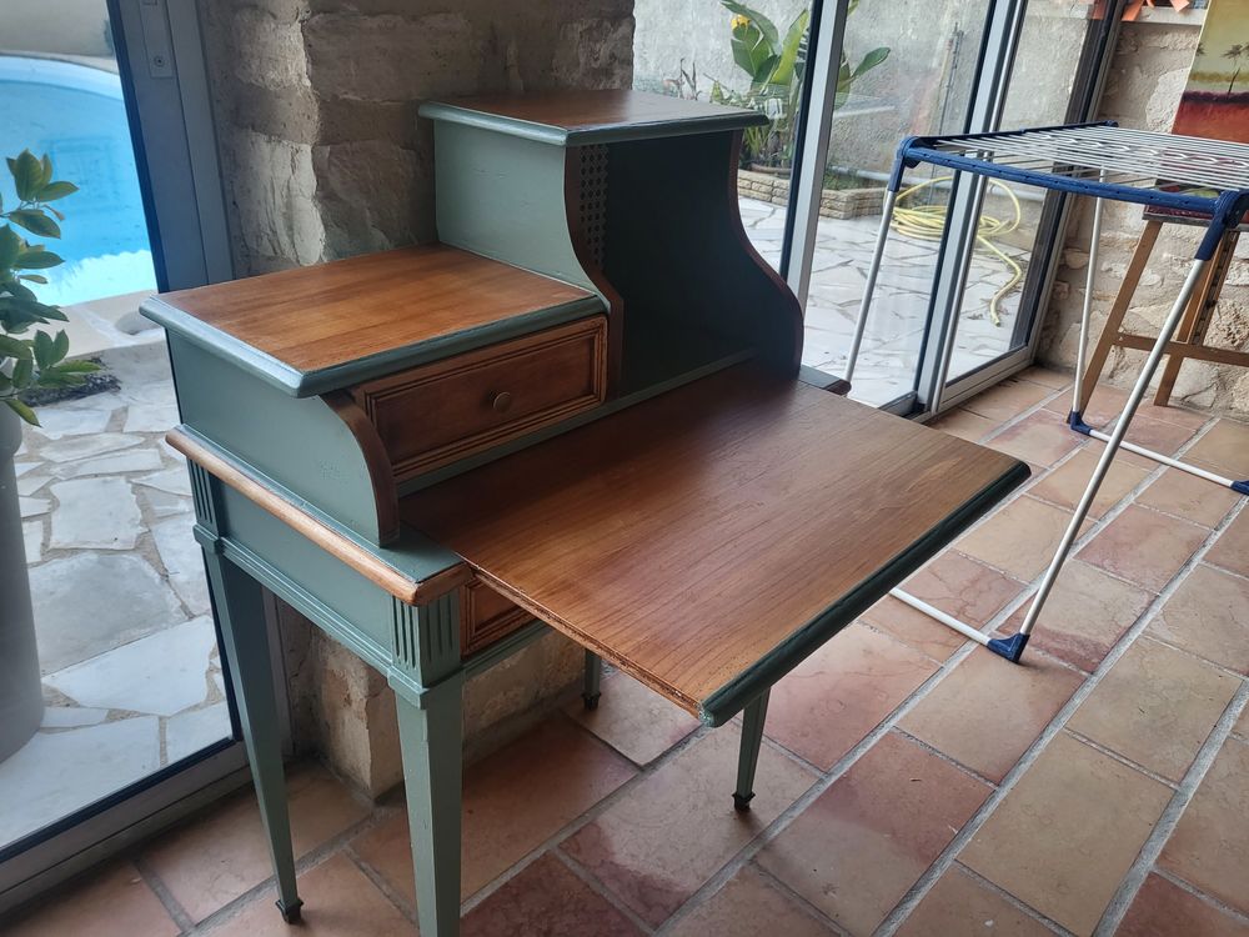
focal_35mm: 26
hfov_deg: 67.3
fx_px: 938
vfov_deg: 53.1
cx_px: 624
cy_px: 468
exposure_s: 1/100
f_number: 1.8
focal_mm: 4.25
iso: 125
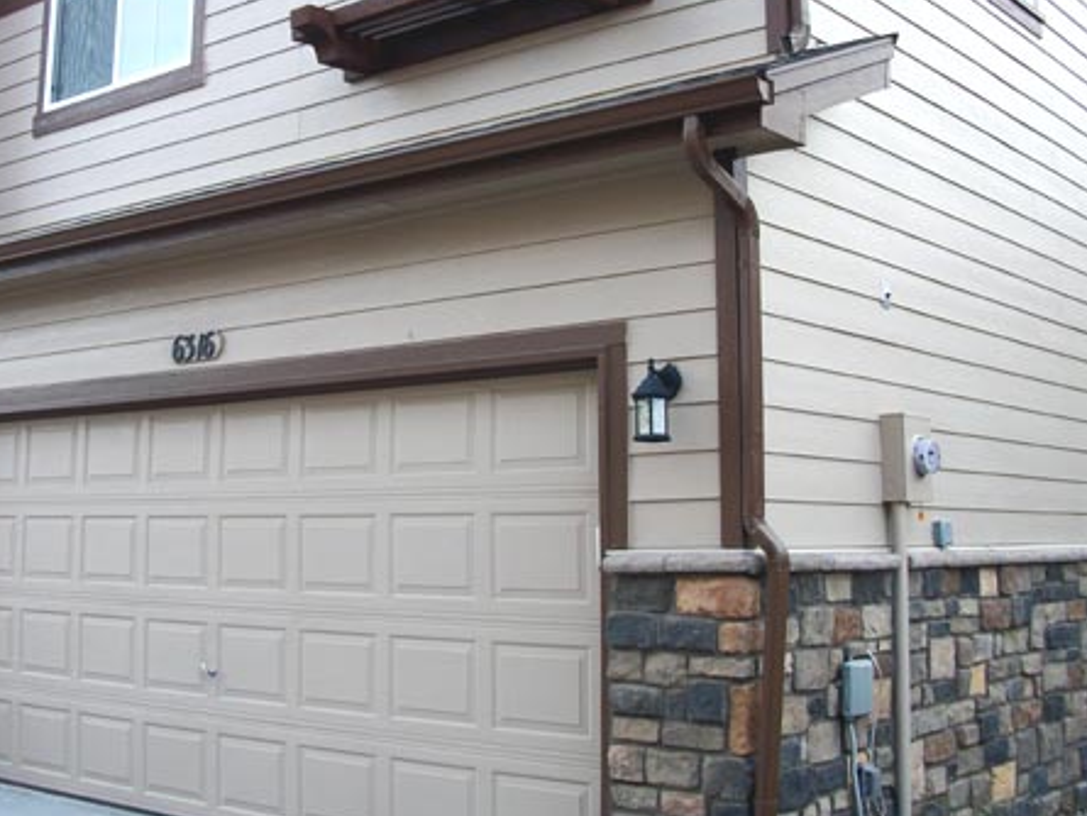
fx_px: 1445
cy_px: 318
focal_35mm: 46
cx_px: 442
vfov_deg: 31.4
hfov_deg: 41.1
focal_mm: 5.7
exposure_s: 1/80
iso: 80
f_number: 2.9
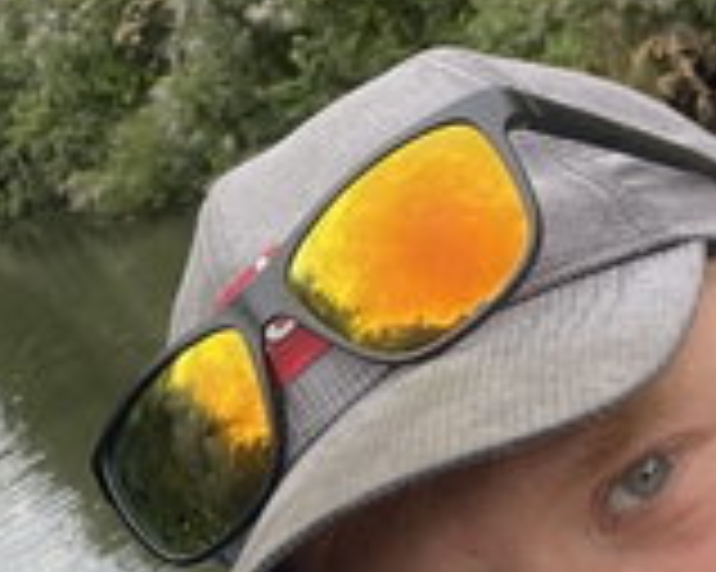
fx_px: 1948
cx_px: -77
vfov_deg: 16.5
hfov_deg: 19.9
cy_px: 527
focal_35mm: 92
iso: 25
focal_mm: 2.71
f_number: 2.2
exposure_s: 1/122
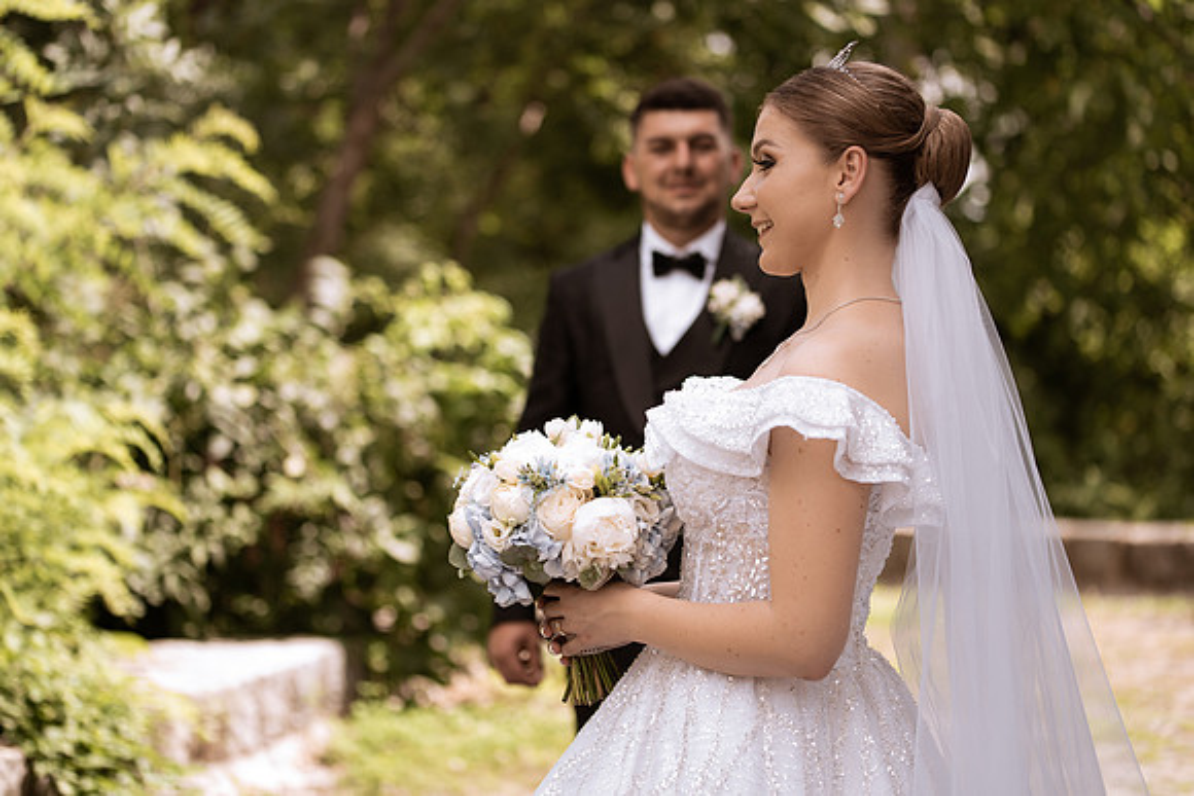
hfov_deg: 22.6
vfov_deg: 15.2
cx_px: 597
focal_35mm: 90
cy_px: 398
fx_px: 2986
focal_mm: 90
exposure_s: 1/250
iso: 125
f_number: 3.2
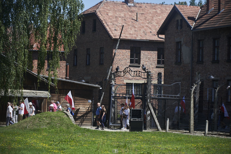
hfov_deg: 13.1
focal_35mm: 157
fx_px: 1007
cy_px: 77
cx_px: 116
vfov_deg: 8.7
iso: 160
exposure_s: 1/320
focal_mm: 105
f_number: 5.6
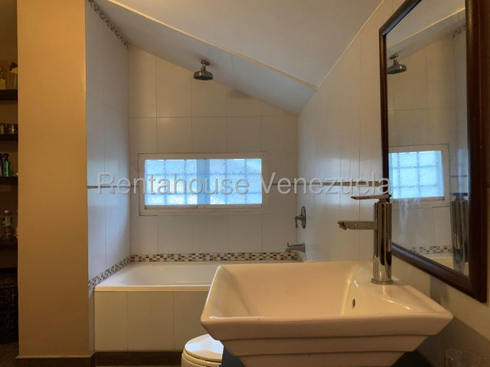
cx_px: 245
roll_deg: +0.3
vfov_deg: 53.1
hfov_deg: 67.3
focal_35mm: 26
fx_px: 368
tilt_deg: -0.1
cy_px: 184
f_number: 1.8
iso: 400
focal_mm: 4.25
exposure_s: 1/30
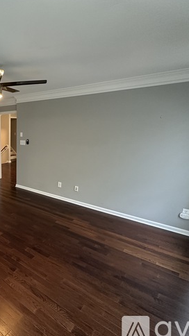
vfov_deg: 83.9
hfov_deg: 45.6
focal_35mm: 21
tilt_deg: -12.9
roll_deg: +1.2
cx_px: 2
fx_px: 187
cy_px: 170
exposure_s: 1/60
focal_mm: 2.22
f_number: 2.2
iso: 400
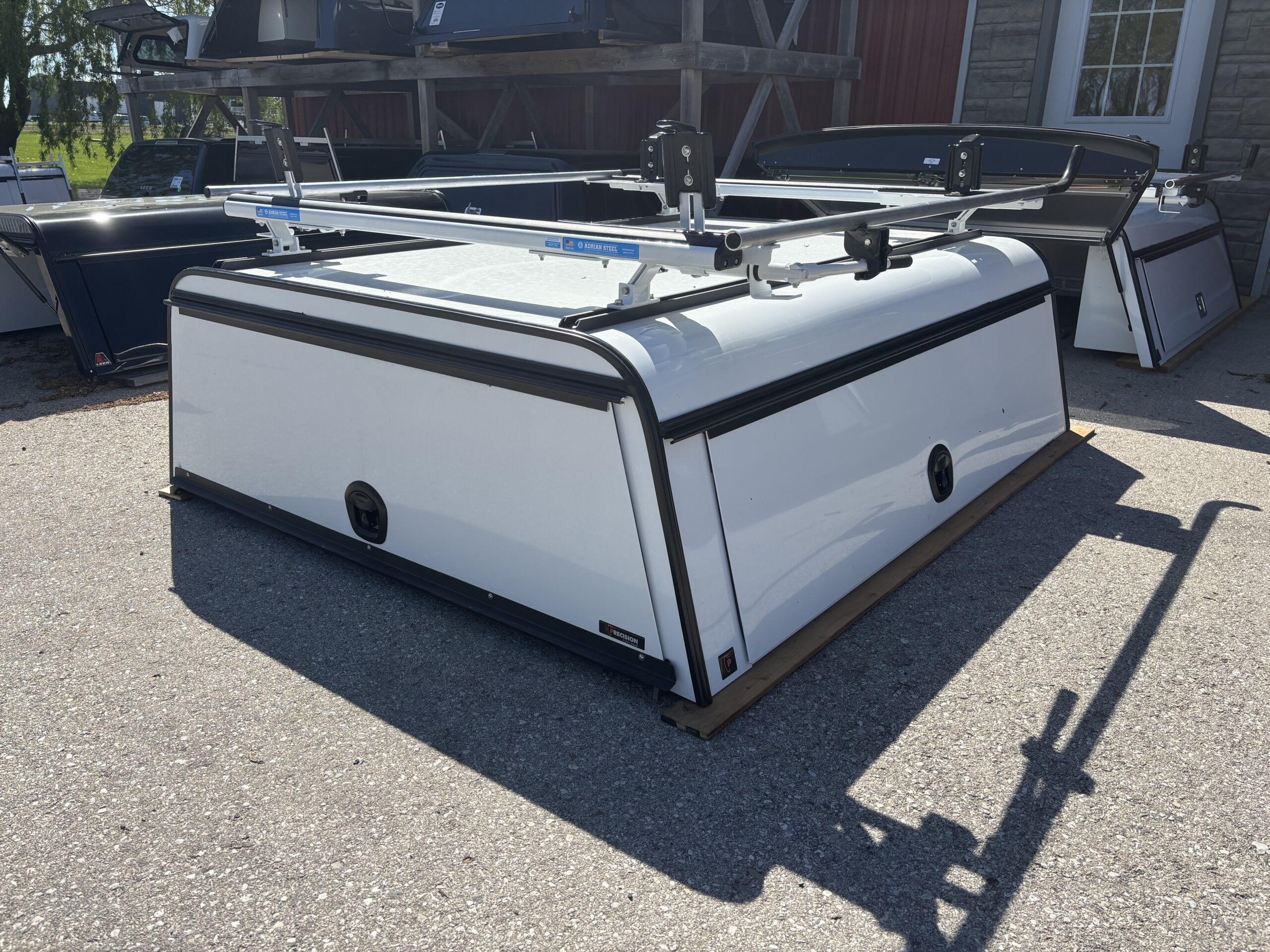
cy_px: 476
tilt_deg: -17.0
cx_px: 635
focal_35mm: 26
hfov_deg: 67.3
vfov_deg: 53.1
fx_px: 954
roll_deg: -2.7
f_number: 1.6
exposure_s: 1/3021
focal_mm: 5.96
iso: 50
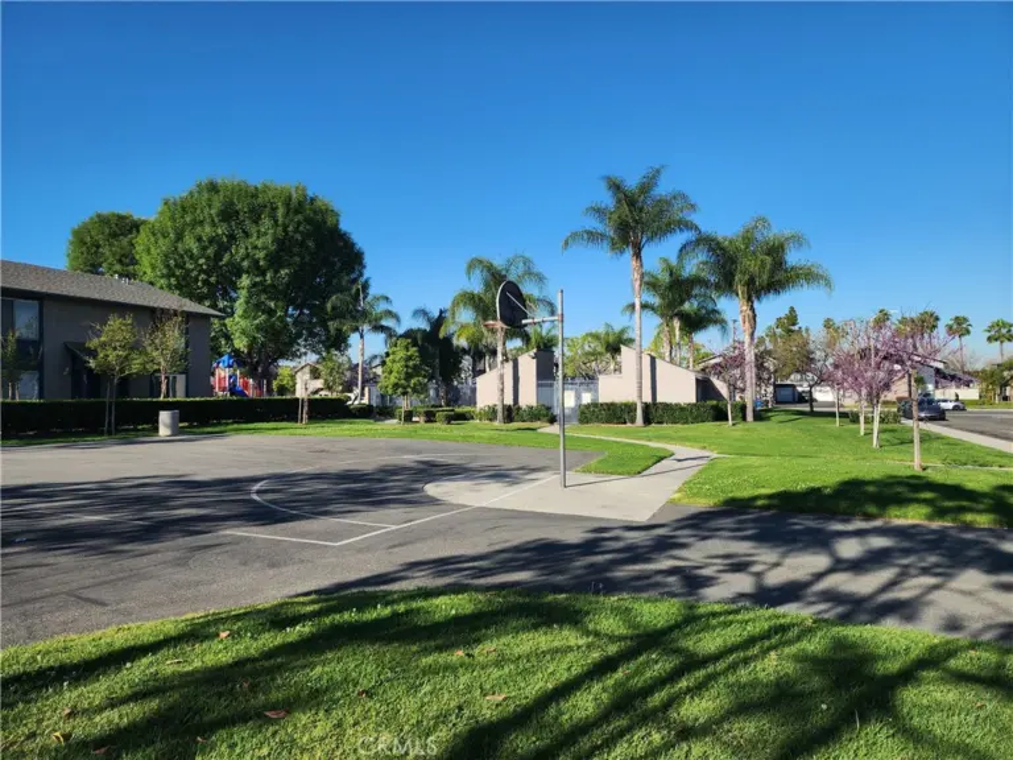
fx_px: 673
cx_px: 506
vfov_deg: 58.9
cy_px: 380
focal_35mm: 23
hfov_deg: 73.9
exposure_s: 1/794
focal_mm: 6.4
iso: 12
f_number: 1.8
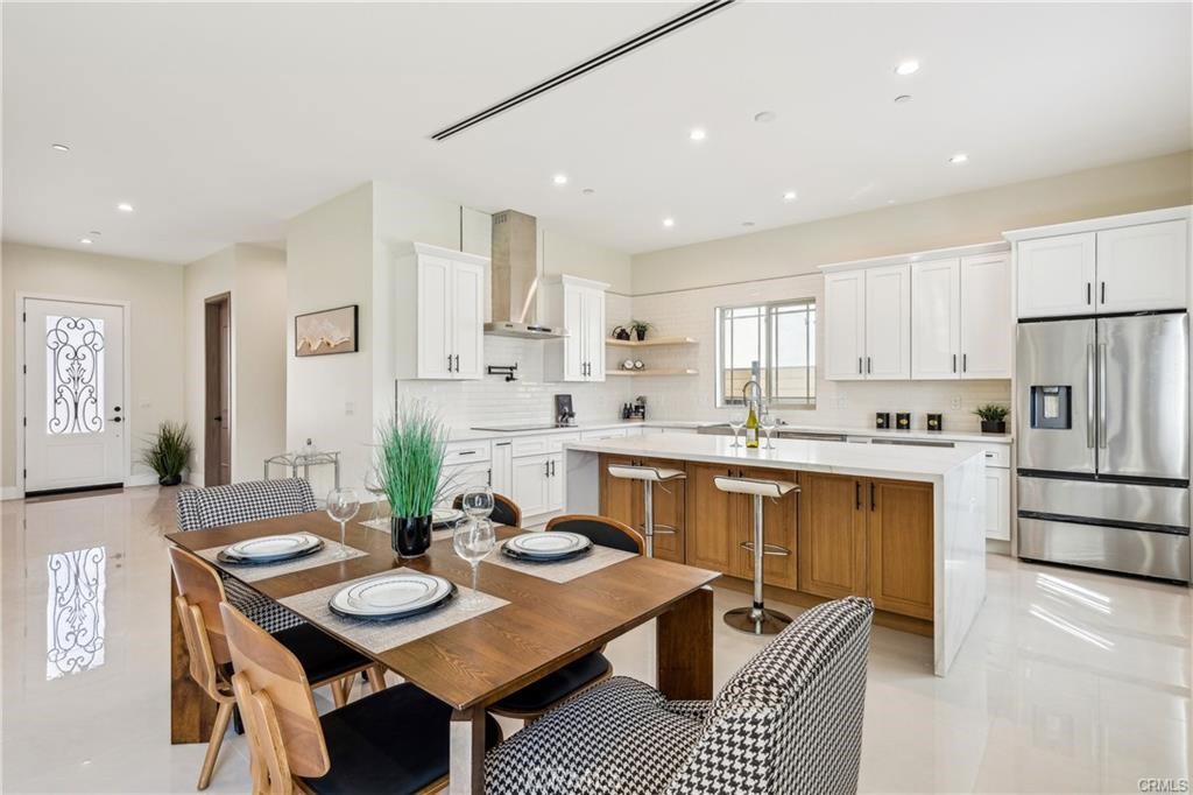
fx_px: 530
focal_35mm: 16
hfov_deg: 96.8
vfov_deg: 73.7
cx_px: 596
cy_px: 398
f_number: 8
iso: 160
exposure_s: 1/13
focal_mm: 10.5
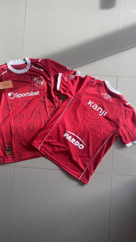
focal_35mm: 29
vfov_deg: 66.1
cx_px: 54
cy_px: 119
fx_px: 186
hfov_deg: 40.0
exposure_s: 1/425
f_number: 1.6
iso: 32
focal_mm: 4.2
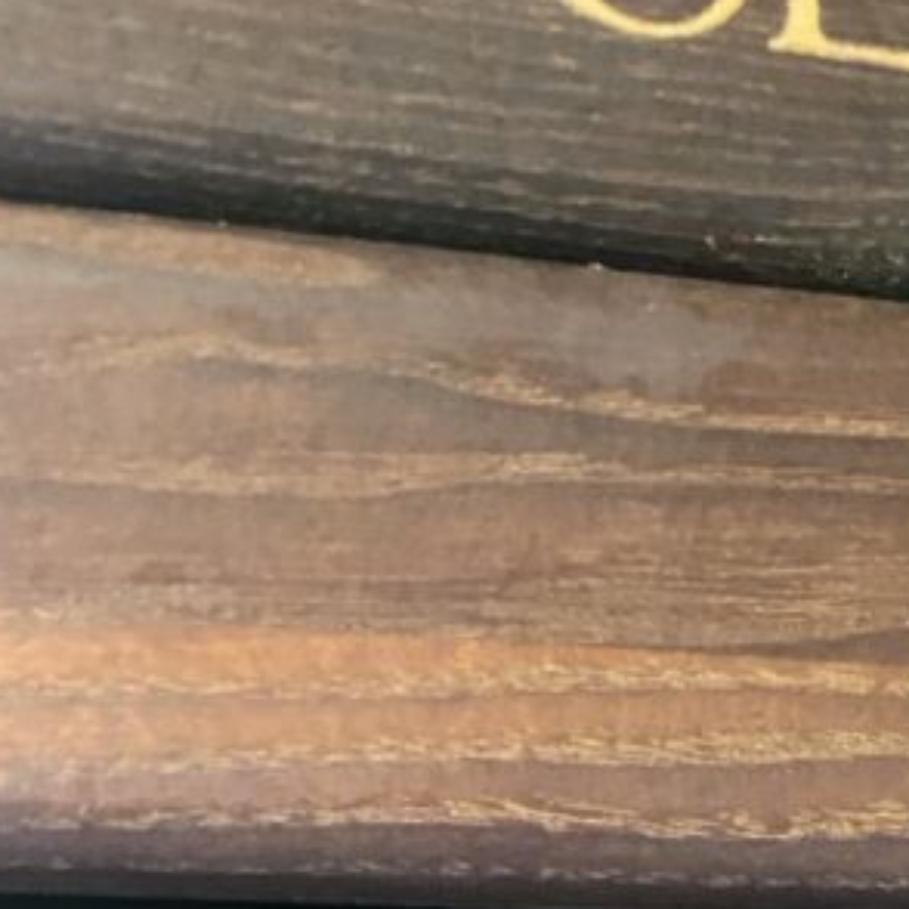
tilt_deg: -9.6
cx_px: 900
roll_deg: -1.8
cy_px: 1416
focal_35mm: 80
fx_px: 2377
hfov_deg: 21.0
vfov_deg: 18.7
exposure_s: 1/24
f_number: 1.8
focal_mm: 4.25
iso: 800
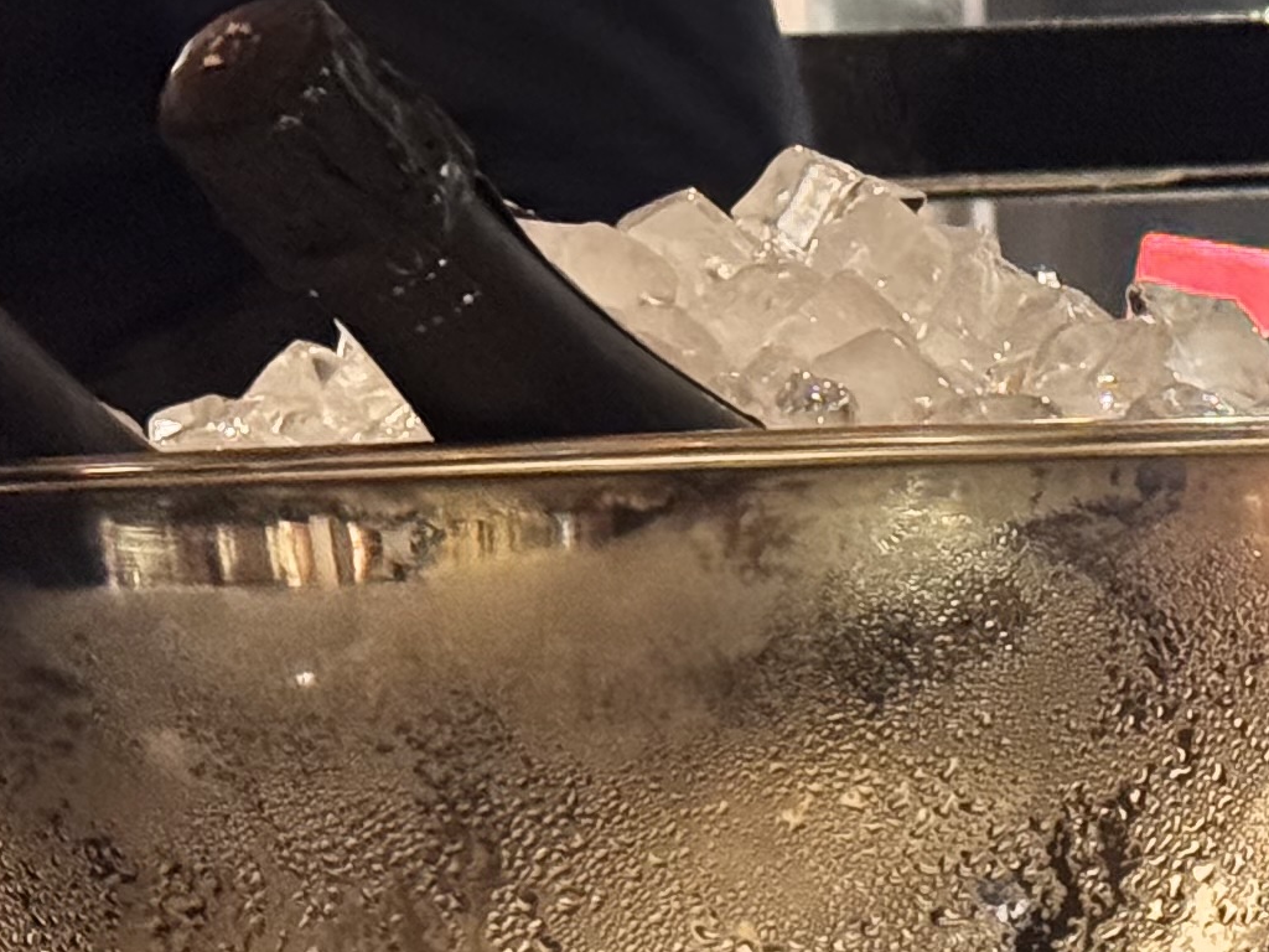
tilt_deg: -2.9
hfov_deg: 10.2
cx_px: 1711
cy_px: 897
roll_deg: +1.8
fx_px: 6929
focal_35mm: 189
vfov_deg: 7.8
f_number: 1.78
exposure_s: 1/33
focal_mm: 6.76
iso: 500
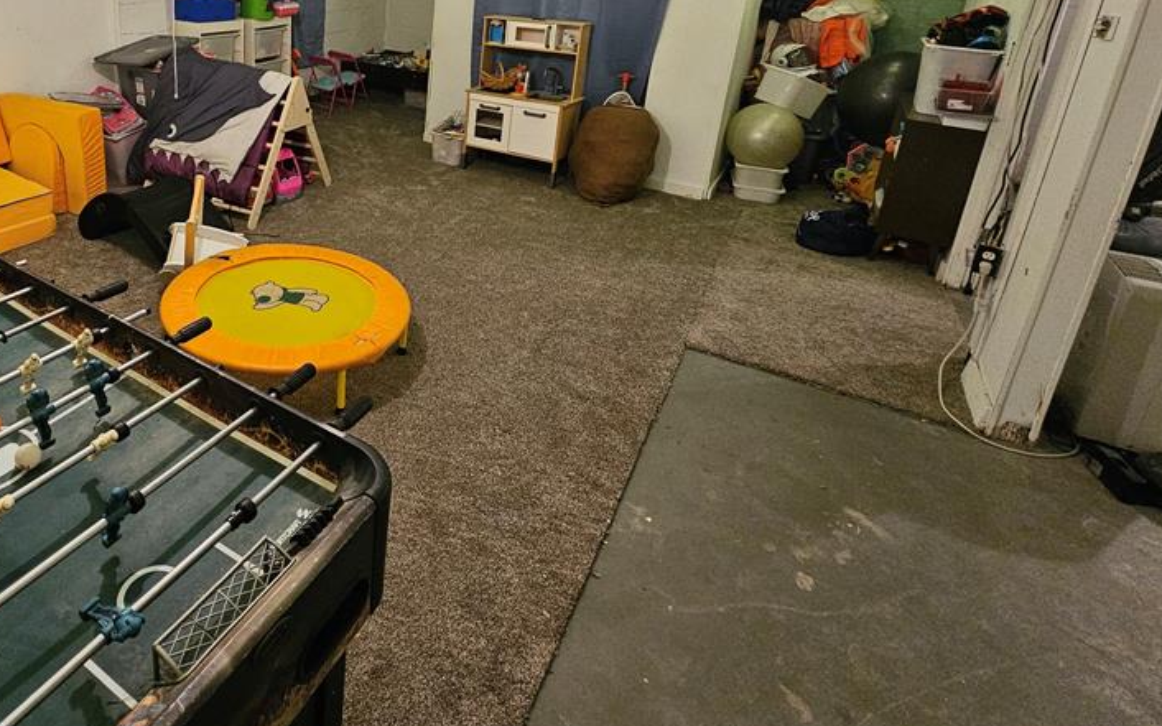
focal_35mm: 20
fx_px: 633
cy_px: 145
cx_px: 346
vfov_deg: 55.4
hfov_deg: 80.8
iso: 640
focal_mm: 2.2
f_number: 2.2
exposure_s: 1/30
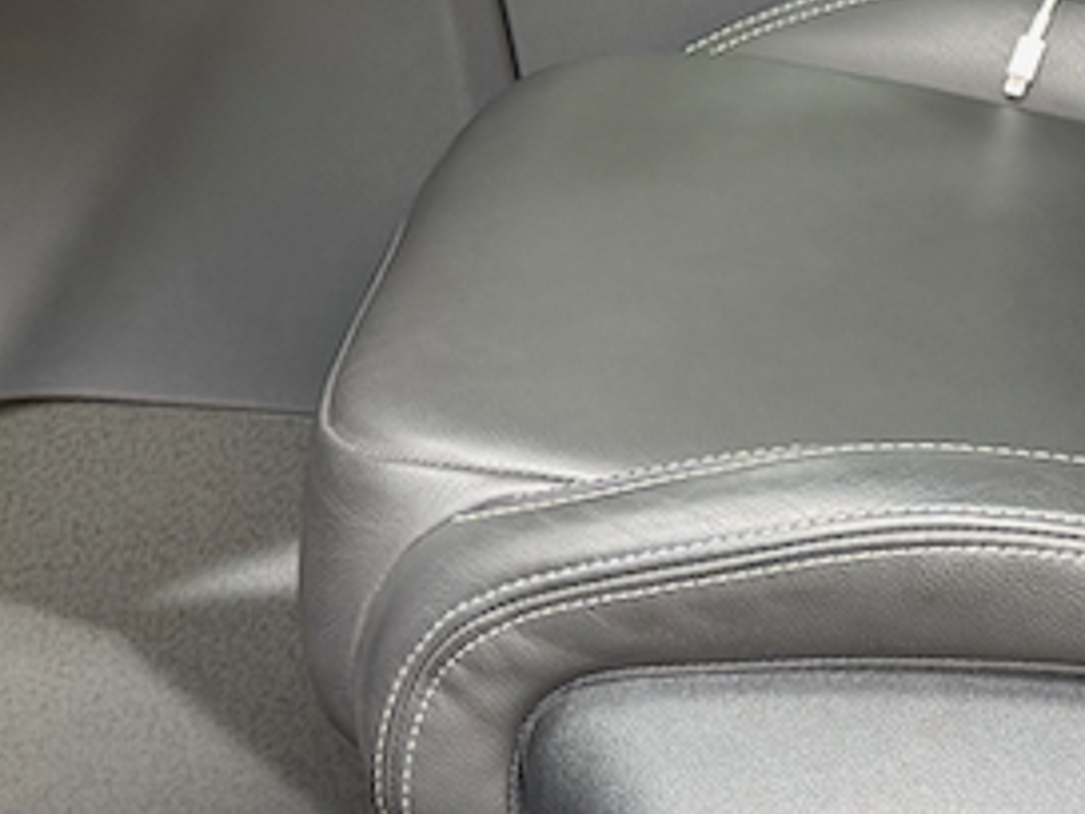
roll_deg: -2.0
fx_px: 3542
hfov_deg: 17.3
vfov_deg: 12.7
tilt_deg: -13.8
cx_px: 834
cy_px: -223
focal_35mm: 113
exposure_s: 1/127
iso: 100
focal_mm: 6.76
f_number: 1.78
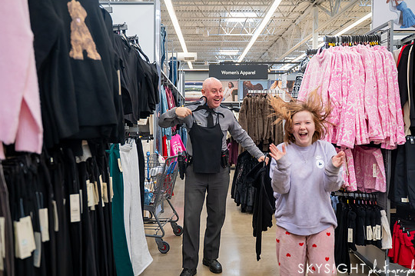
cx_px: 212
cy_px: 139
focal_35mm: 31
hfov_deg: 60.3
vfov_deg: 42.3
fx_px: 357
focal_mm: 28
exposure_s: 1/320
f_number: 2.8
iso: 2000
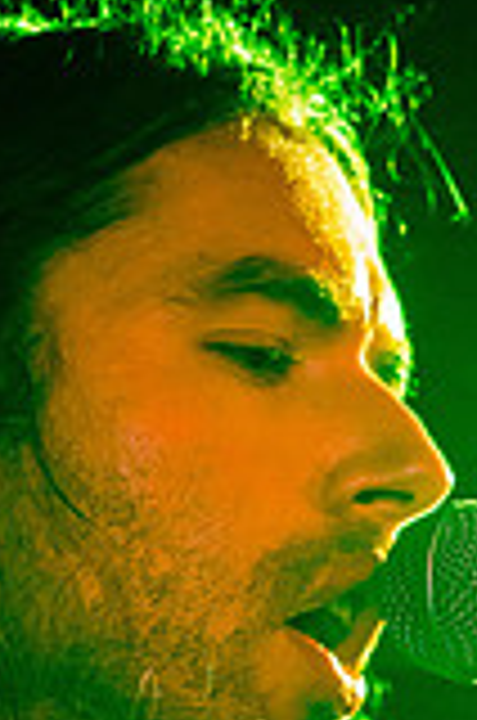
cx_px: 115
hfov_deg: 3.1
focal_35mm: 442
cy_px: 837
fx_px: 8822
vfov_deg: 4.7
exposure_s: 1/160
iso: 2500
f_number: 2.8
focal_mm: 105
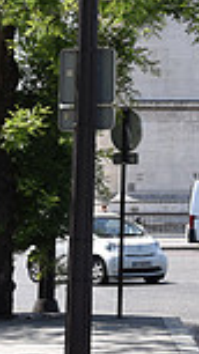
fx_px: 2056
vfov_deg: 9.5
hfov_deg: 5.4
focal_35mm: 219
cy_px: -192
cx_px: 378
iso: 400
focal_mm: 55
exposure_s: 1/200
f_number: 13
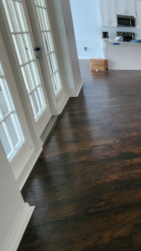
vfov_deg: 71.8
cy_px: 115
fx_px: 173
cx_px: 181
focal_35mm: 26
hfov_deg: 33.2
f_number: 2.2
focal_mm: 2.2
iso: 640
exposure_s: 1/30
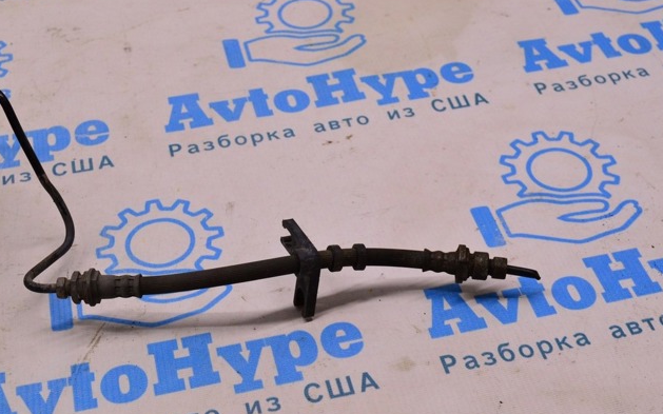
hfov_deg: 34.5
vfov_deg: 22.0
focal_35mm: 59
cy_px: 214
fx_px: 1066
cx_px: 334
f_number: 8
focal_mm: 38
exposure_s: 1/125
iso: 1600
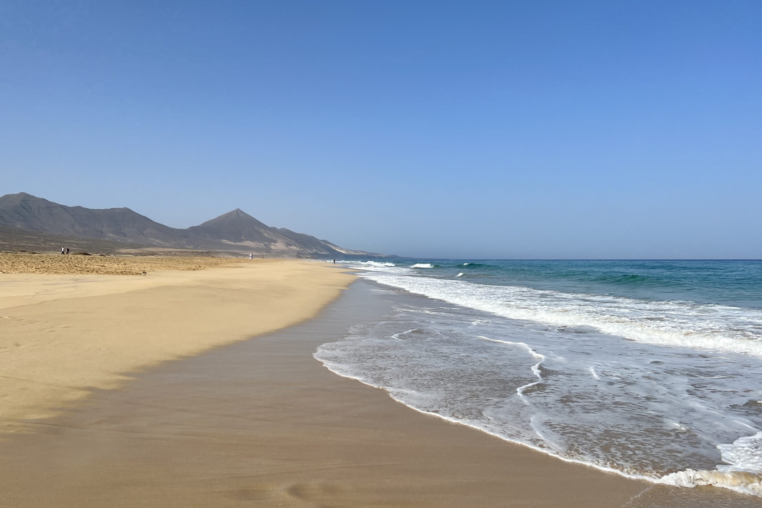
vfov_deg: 46.4
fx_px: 593
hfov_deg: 65.5
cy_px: 239
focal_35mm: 28
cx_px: 380
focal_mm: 5.7
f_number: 1.5
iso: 50
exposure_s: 1/8696
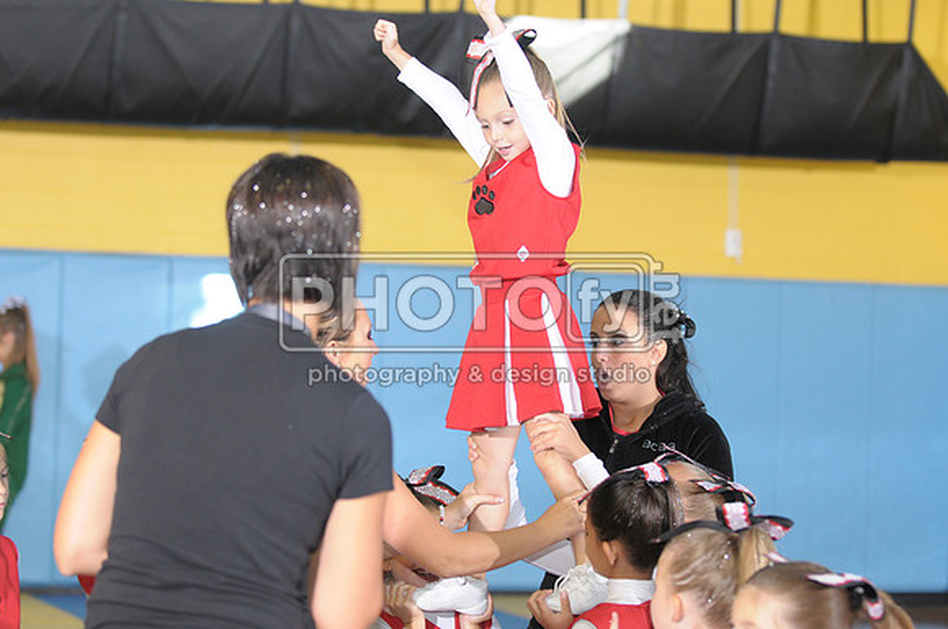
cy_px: 314
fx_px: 3077
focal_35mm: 117
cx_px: 474
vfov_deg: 11.7
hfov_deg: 17.5
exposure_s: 1/125
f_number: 2.8
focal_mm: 78
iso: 500
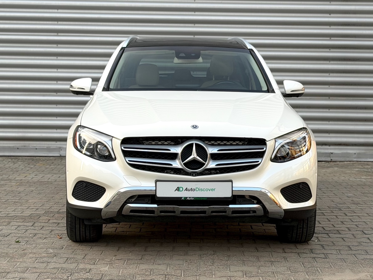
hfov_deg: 39.7
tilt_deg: -0.2
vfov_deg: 30.3
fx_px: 517
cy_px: 140
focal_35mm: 48
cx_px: 186
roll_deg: +0.1
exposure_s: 1/121
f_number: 1.78
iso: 64
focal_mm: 6.76
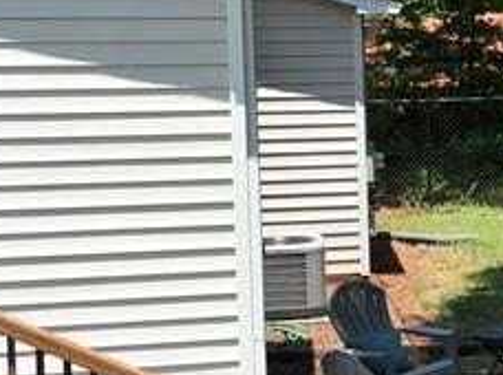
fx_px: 1566
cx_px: 814
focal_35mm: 108
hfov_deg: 16.2
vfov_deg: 13.7
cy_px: 169
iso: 100
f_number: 2.8
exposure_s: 1/1500
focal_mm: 12.29
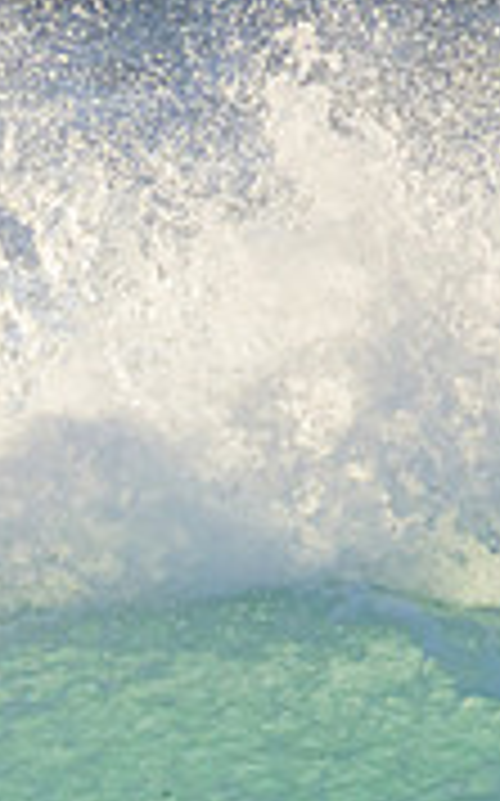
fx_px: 55010
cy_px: 848
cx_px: -572
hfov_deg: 0.5
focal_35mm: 2519
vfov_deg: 0.8
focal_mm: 760
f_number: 11
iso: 2200
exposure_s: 1/2000
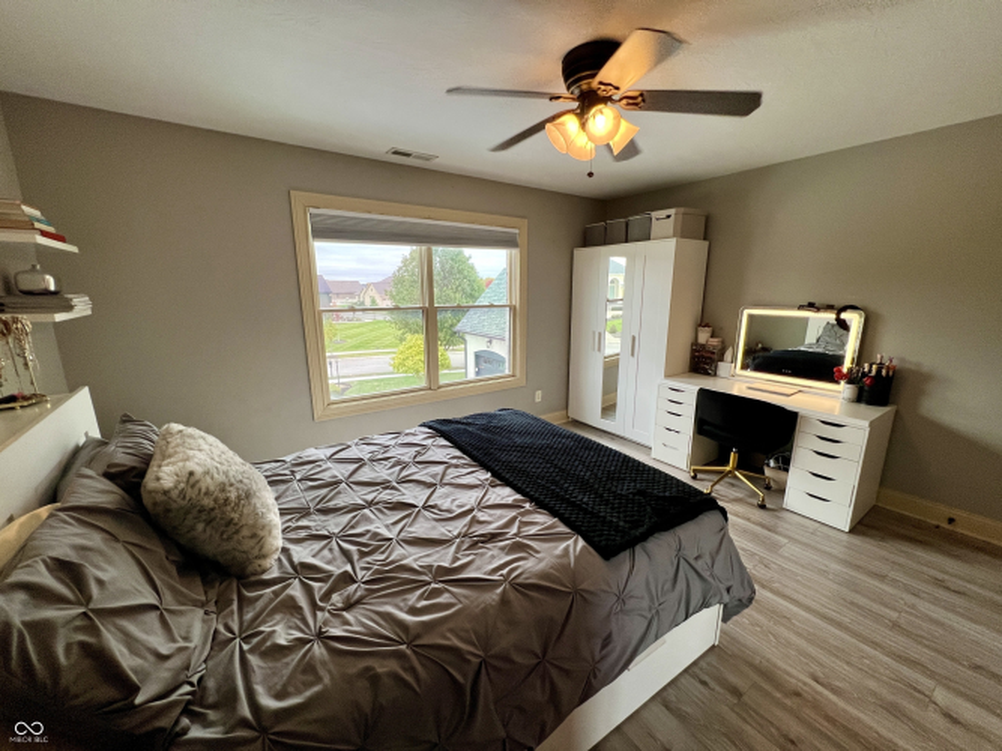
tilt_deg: -12.3
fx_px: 376
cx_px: 501
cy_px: 376
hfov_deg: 106.2
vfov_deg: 89.9
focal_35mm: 13
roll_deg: +0.2
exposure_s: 1/120
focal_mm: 1.57
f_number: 1.8
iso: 200
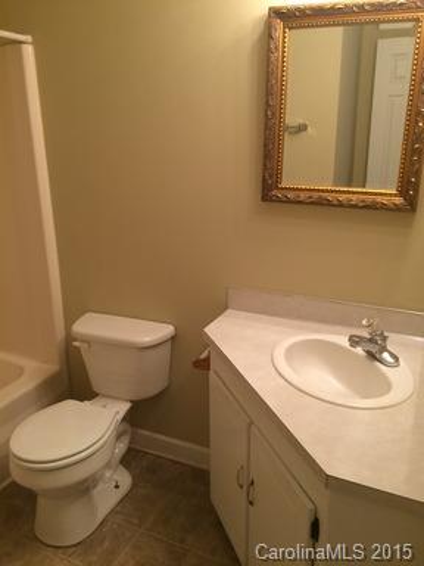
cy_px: 283
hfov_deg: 48.2
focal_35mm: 29
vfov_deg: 61.7
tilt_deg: -19.6
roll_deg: +3.4
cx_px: 212
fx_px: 474
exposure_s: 1/30
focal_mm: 4.15
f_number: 2.2
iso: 80
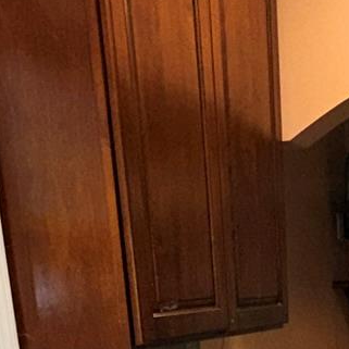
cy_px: 559
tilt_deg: -17.8
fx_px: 901
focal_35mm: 79
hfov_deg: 20.9
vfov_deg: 18.7
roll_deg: +2.4
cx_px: 379
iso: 80
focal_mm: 2.22
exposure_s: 1/60
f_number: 2.2
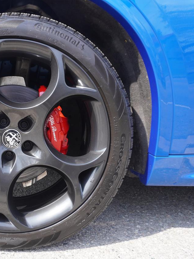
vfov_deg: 52.6
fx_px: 262
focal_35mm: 35
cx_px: 12
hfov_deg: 37.4
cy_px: 130
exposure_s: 1/160
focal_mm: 16
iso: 160
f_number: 5
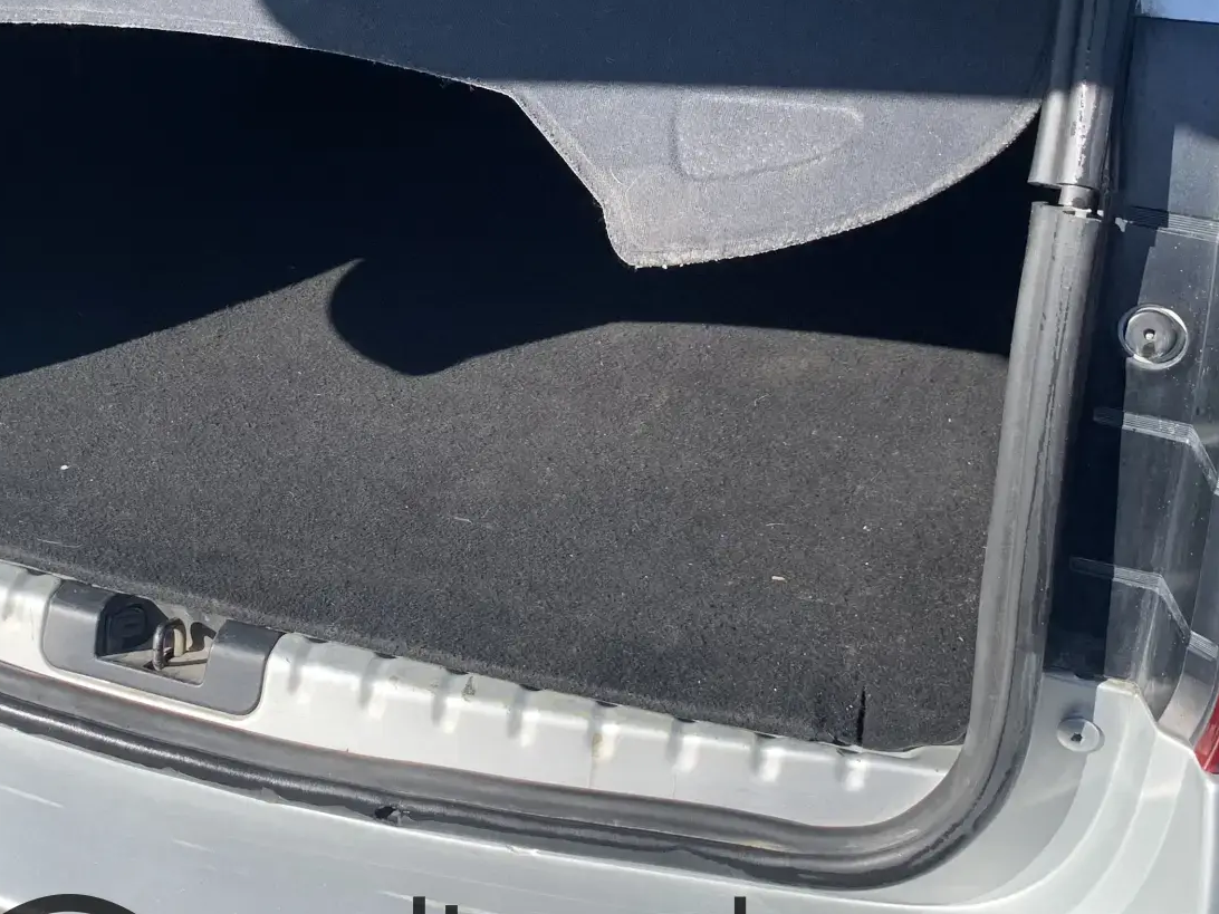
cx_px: 356
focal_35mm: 50
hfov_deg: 37.5
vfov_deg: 28.5
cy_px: 187
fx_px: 1761
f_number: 1.8
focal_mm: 4.25
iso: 25
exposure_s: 1/754
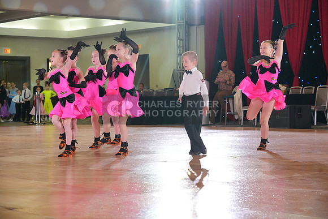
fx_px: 747
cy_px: 110
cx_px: 164
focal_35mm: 82
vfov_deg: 16.7
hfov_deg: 24.8
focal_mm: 82
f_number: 5.6
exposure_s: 1/400
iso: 5000
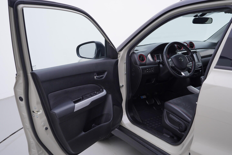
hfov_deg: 53.1
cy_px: 78
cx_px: 116
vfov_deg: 36.9
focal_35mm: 36
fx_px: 232
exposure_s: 1/60
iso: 125
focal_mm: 24
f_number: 3.5
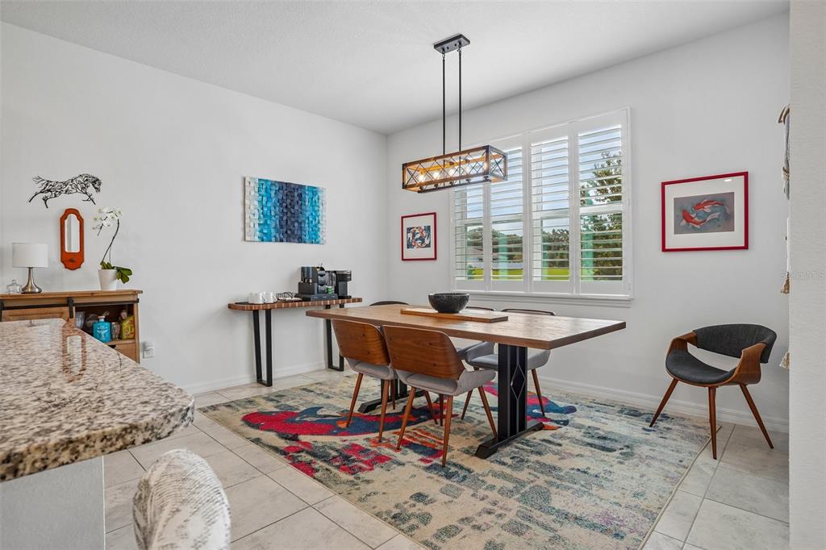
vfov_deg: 67.3
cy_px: 275
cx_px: 413
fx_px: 413
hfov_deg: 90.0
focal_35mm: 18
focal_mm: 18
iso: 250
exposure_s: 1/30
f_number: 9
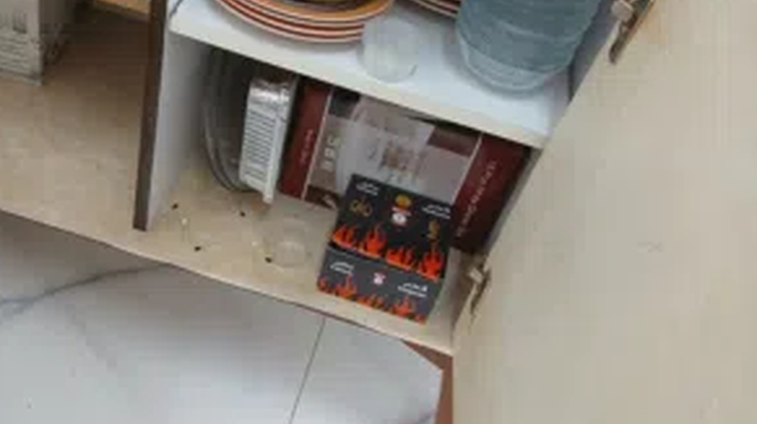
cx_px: 372
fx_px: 782
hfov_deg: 51.7
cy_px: 169
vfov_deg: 30.3
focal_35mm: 39
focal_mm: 3.98
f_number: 1.8
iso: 250
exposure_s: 1/33.3
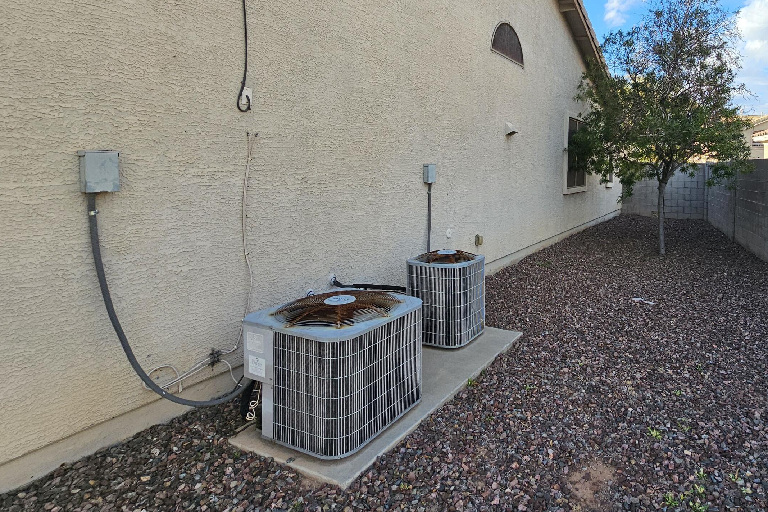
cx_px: 531
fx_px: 405
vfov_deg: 63.3
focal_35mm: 19
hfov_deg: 83.0
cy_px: 180
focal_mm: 2.2
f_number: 2.2
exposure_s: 1/912
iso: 50
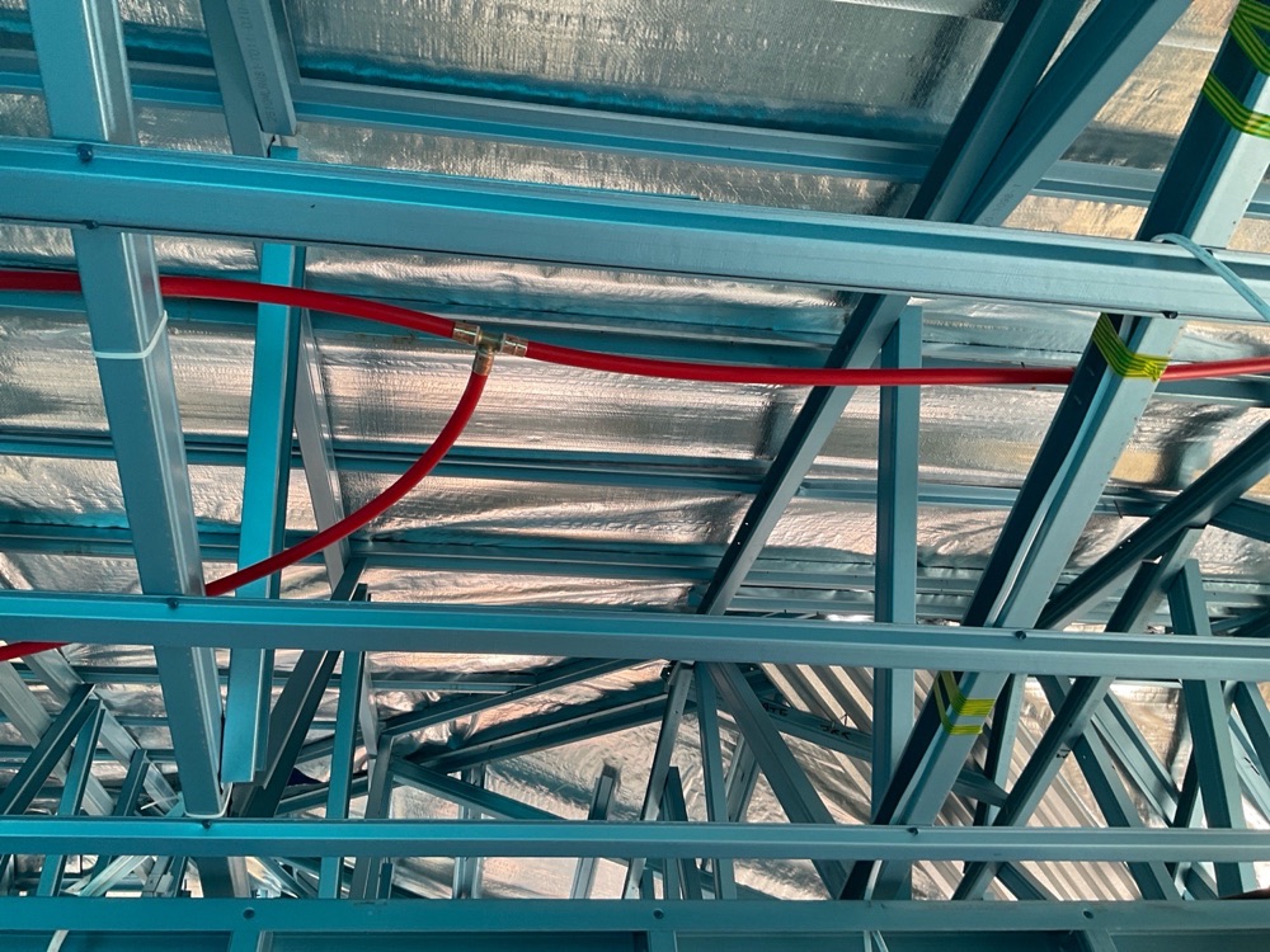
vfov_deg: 48.2
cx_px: 635
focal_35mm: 29
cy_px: 476
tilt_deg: +50.4
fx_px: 1064
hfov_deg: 61.7
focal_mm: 3
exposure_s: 1/60
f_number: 1.8
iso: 40
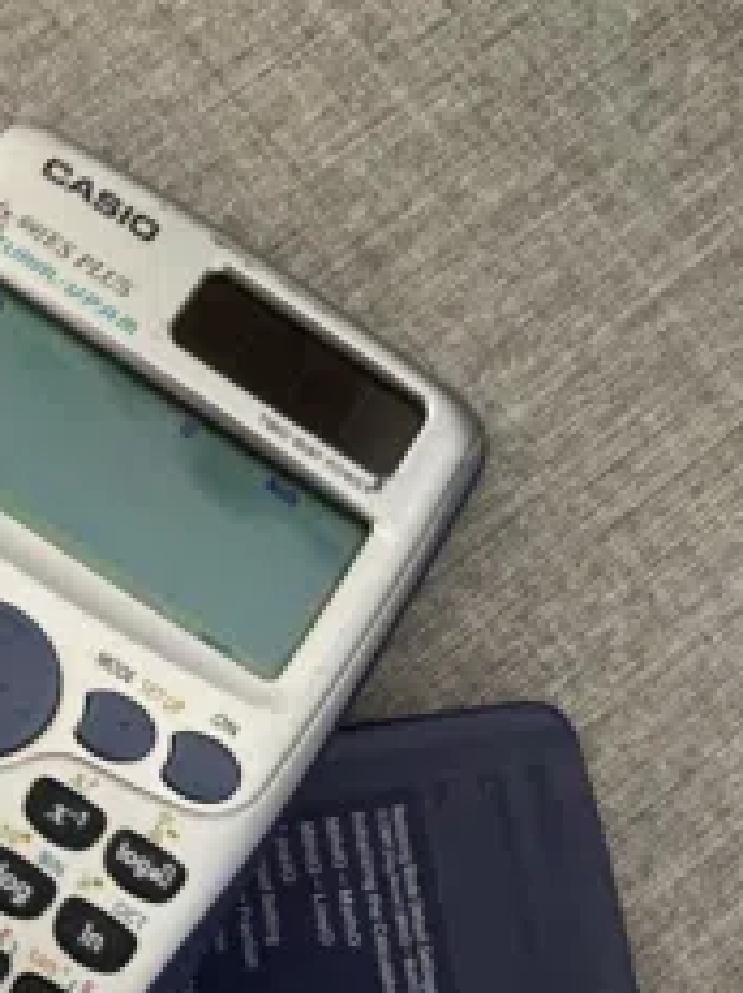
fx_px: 1289
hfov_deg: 31.3
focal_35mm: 45
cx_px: 142
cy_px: 628
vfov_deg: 41.8
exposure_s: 1/25
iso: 500
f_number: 1.8
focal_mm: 4.25
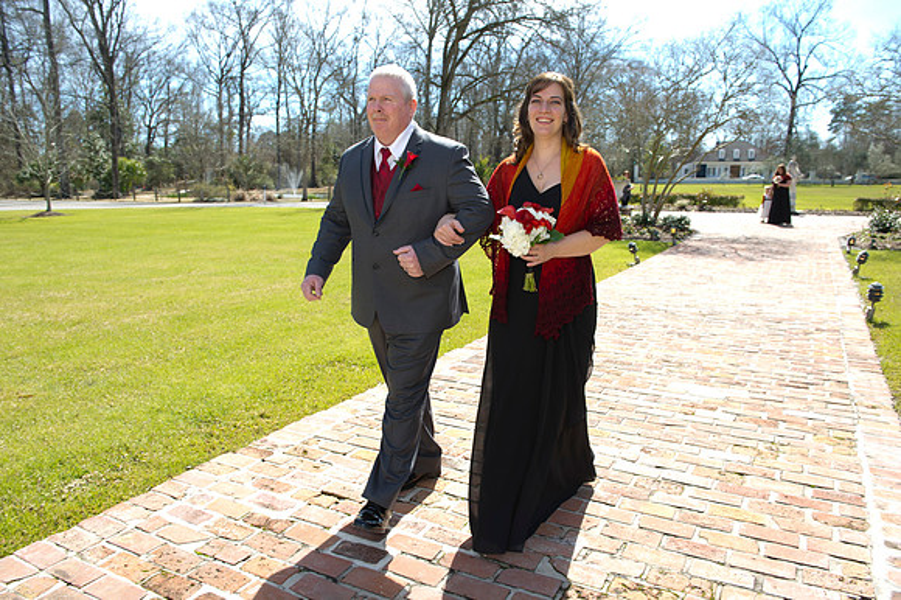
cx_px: 450
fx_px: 675
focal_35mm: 27
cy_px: 300
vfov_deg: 47.9
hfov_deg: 67.4
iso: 100
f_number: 5.6
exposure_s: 1/200
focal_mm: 27
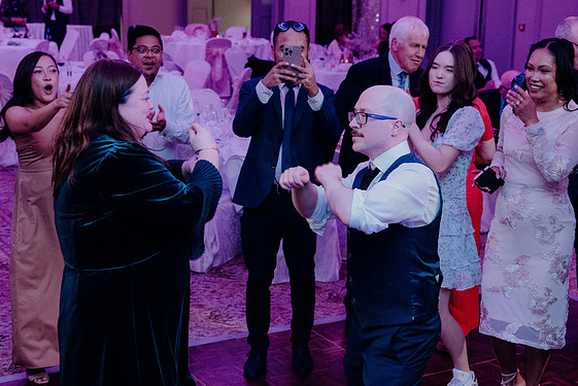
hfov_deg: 32.4
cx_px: 295
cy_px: 193
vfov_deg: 21.9
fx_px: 996
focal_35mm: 62
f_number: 3.5
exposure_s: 1/160
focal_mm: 40
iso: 3200
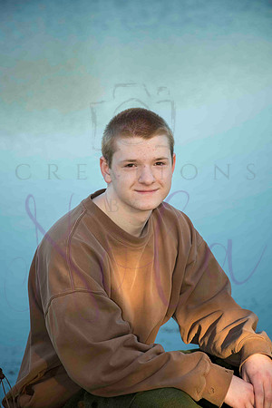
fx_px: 1643
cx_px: 136
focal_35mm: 145
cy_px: 204
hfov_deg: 9.5
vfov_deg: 14.2
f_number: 9
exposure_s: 1/400
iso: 400
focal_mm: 145
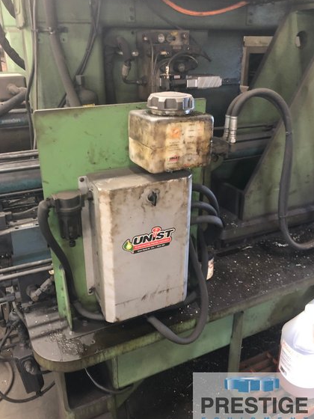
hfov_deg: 46.8
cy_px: 209
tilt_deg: -21.9
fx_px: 363
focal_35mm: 30
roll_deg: +0.6
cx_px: 155
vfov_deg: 60.0
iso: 80
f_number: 1.8
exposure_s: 1/7
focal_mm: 3.99
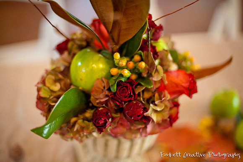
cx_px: 122
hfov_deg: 39.6
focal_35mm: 50
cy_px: 81
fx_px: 337
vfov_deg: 27.0
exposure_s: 1/125
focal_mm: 50
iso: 1000
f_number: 1.4
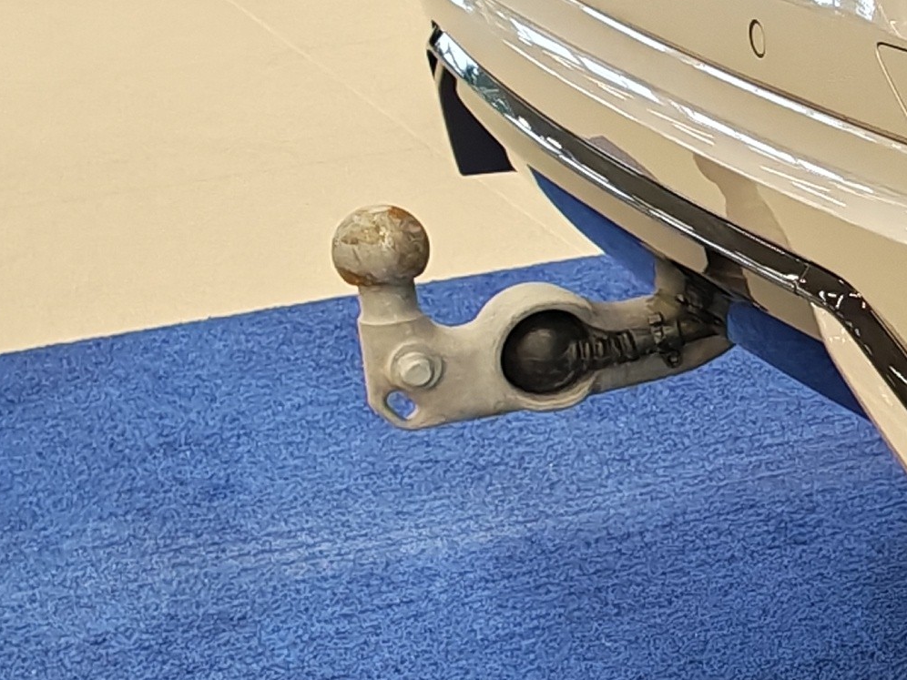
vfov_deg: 10.3
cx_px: 1826
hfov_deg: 12.1
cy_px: 175
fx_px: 3773
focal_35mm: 144
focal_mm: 6.12
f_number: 1.9
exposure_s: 1/100
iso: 481
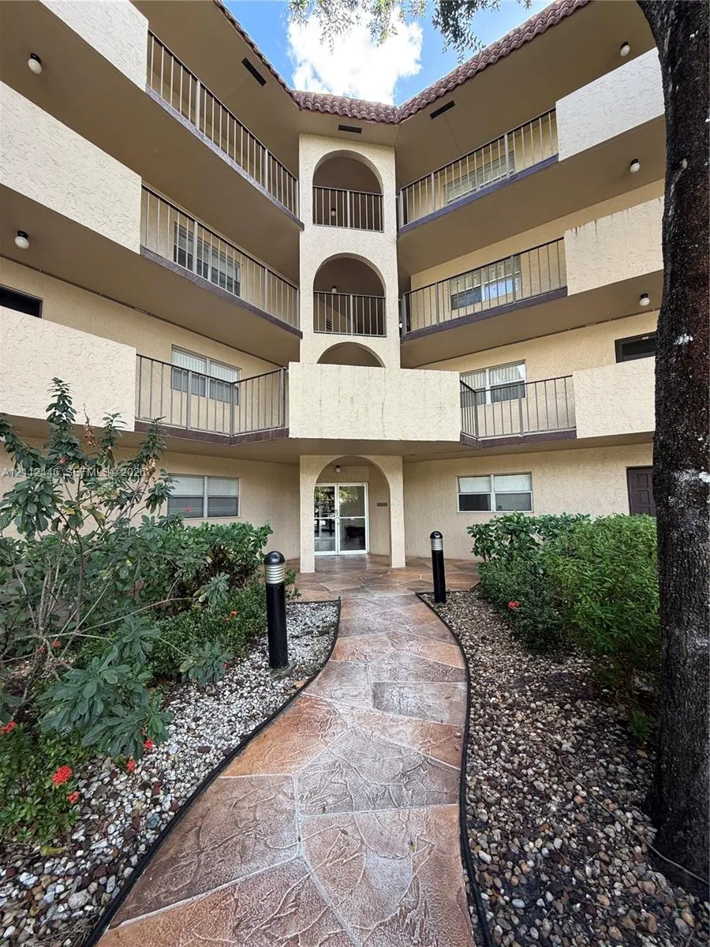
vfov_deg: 102.1
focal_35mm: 14
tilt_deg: +6.6
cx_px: 355
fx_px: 383
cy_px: 474
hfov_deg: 85.7
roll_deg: +1.9
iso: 50
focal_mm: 2.22
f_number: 2.2
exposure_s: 1/158
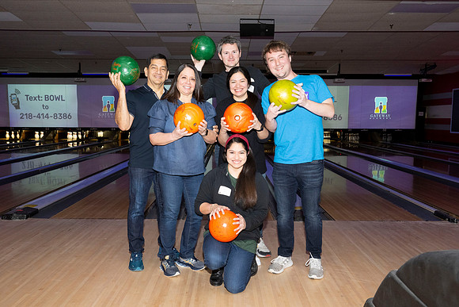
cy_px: 154
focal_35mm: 33
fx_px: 424
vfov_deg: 39.7
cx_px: 230
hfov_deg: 56.8
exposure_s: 1/100
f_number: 5.6
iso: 2000
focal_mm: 32
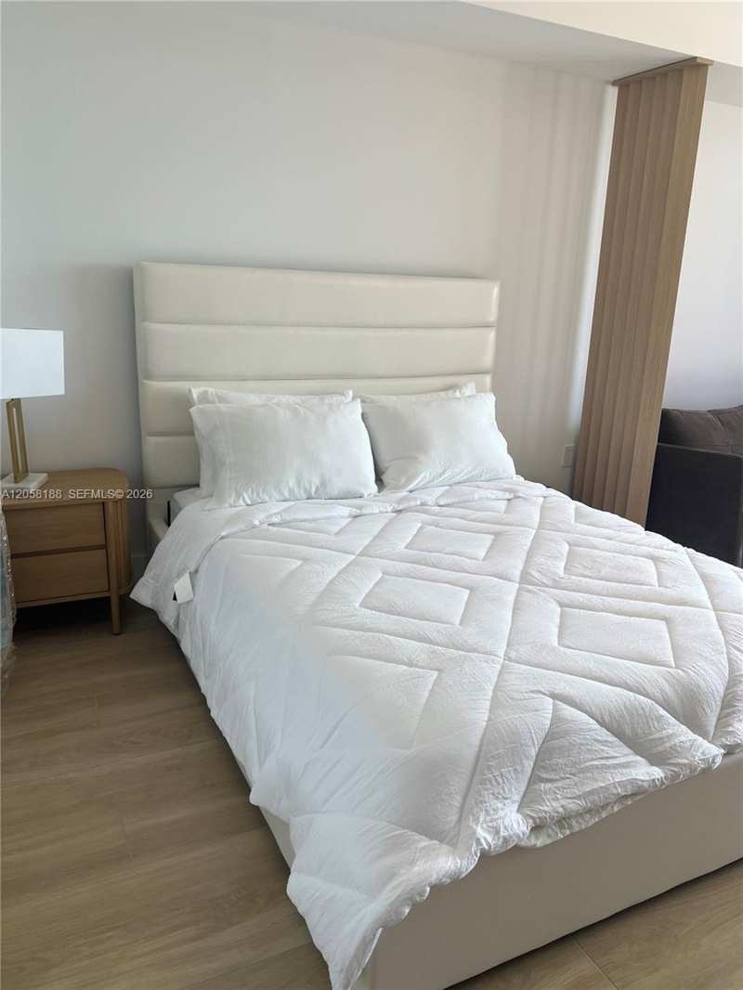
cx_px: 372
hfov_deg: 53.1
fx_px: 744
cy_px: 495
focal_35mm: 26
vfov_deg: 67.3
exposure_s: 1/191
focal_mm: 5.7
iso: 40
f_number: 1.5
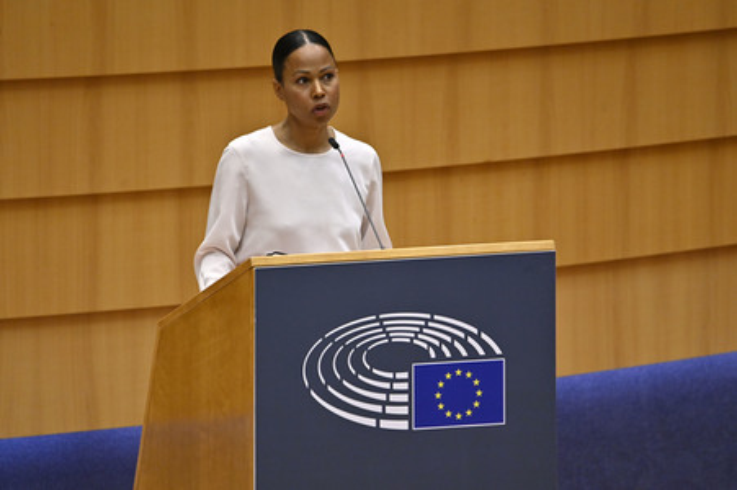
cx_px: 368
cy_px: 245
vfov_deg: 2.3
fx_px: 12274
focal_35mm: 600
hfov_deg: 3.4
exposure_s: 1/500
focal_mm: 600
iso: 4000
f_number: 6.3
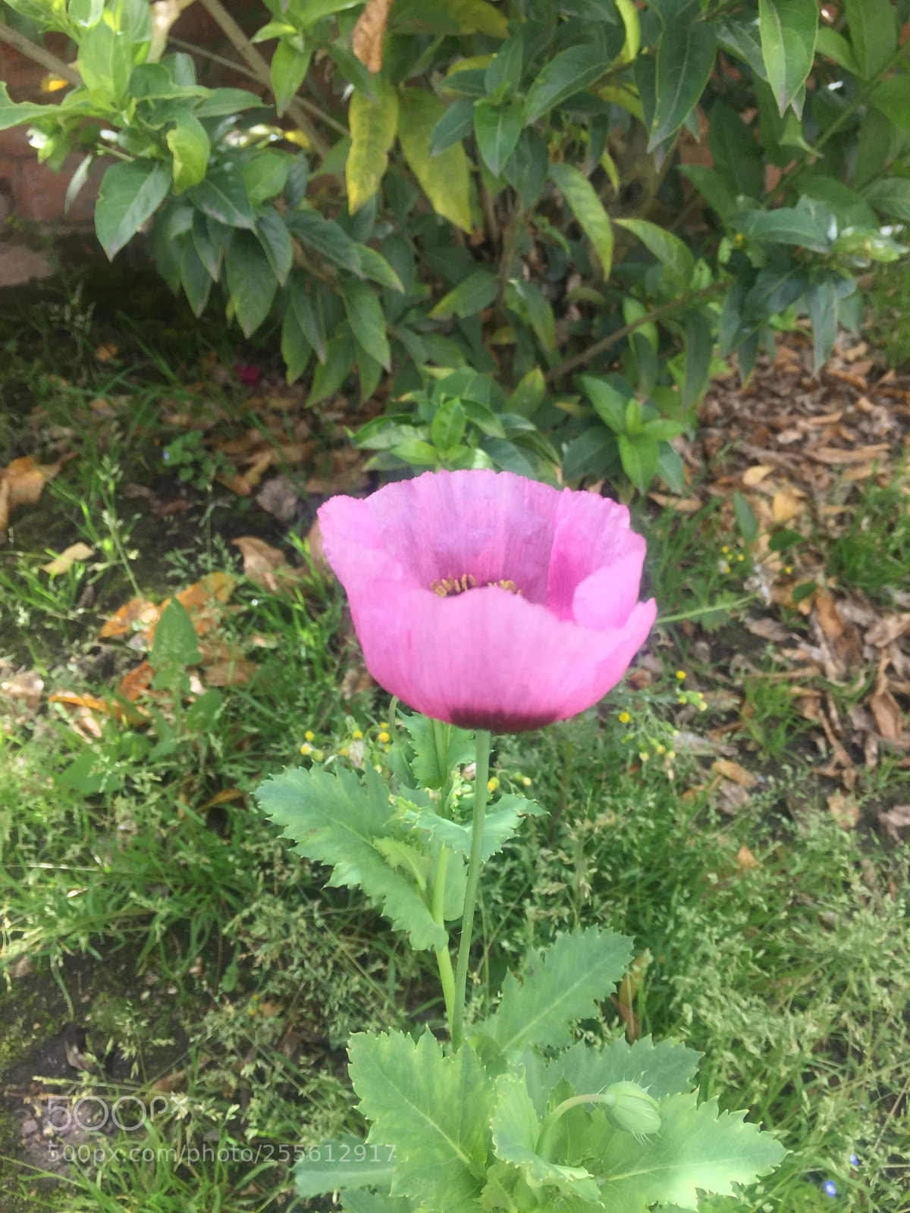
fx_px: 1016
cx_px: 455
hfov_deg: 48.2
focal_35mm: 29
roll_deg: +5.2
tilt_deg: -34.4
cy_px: 606
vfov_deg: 61.7
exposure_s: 1/488
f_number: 2.2
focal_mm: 4.15
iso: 32
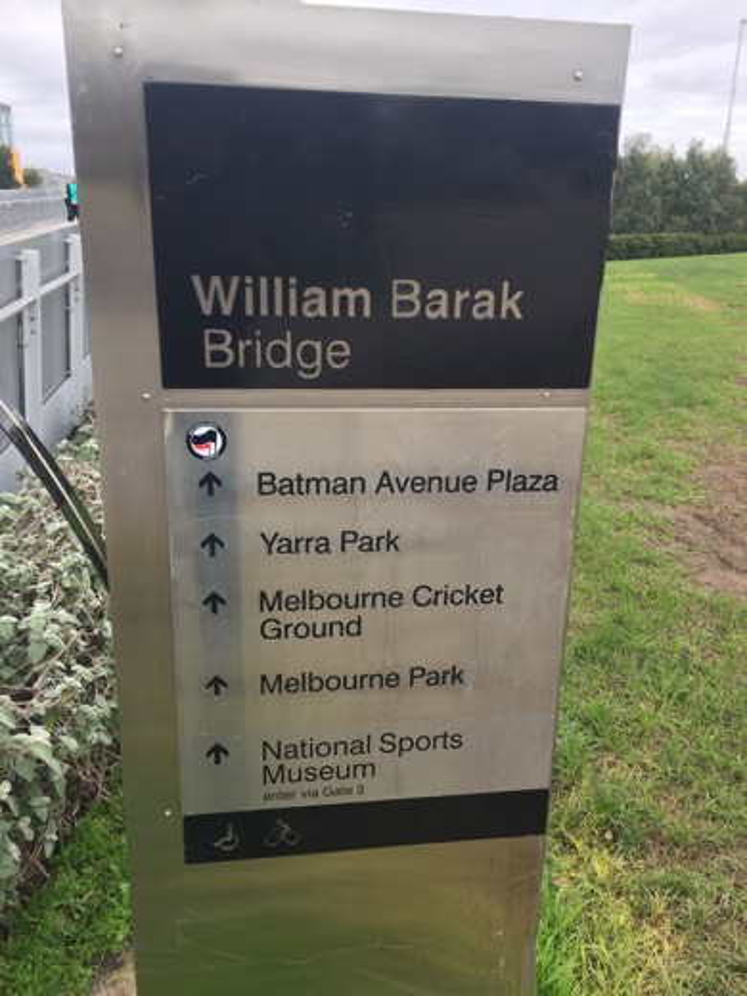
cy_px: 498
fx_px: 834
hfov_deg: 48.2
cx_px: 374
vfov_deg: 61.7
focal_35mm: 29
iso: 32
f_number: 2.2
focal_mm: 4.15
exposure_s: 1/208
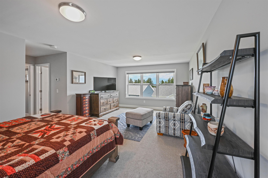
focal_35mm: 14
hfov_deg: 104.3
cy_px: 89
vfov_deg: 81.2
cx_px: 134
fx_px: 104
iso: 1000
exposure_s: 1/13
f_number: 14
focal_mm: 14
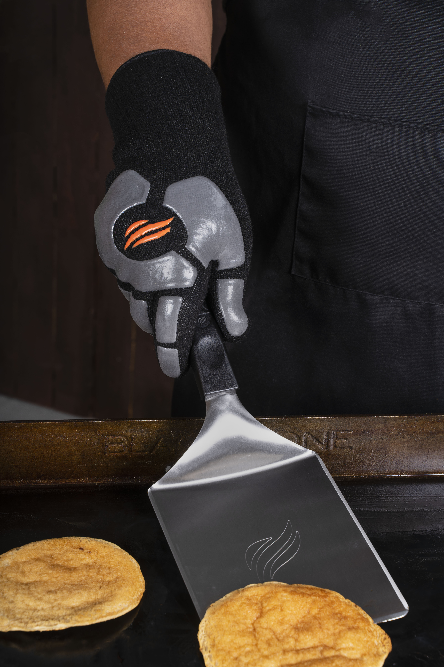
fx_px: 1387
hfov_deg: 18.2
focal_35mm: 75
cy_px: 334
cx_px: 222
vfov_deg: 27.0
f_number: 11
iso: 100
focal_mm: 75
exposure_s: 1/250
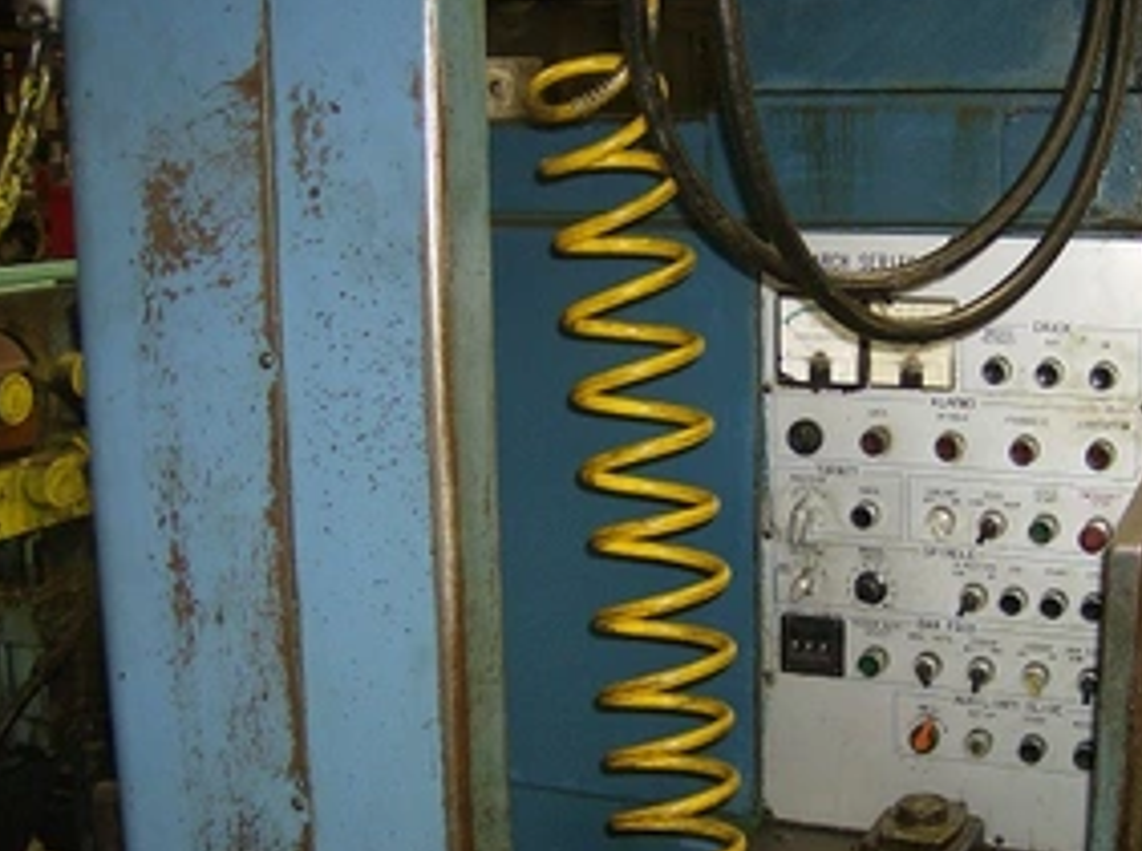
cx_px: 745
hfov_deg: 37.2
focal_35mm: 51
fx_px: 1678
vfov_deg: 28.3
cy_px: 523
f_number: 2.8
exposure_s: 1/60
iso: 200
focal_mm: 6
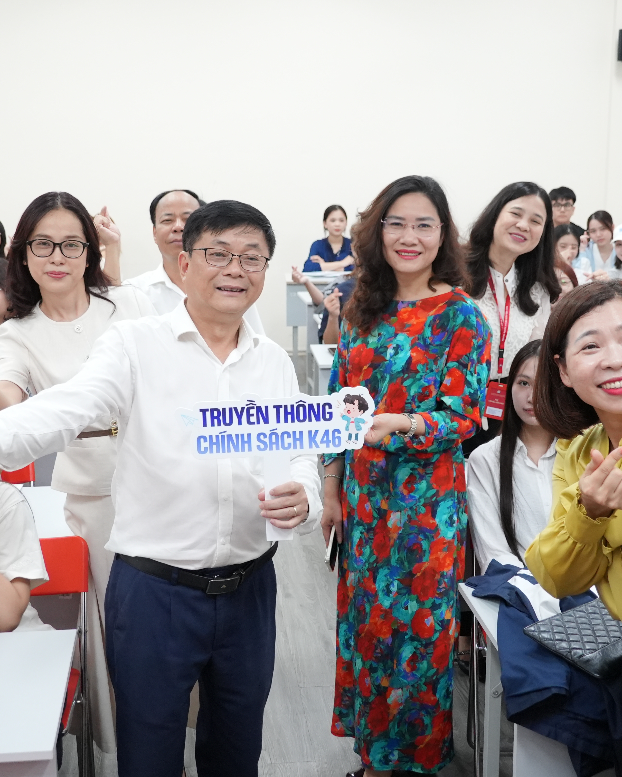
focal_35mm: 50
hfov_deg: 30.3
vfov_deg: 37.3
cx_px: 306
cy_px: 390
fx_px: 1150
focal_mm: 23.5
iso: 2500
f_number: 4
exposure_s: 1/160
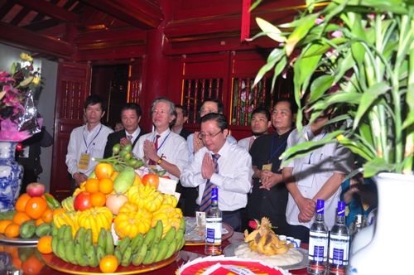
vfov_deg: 41.6
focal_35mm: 32
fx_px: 362
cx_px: 207
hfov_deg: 59.6
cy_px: 138
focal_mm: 21
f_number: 3.8
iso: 320
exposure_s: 1/60
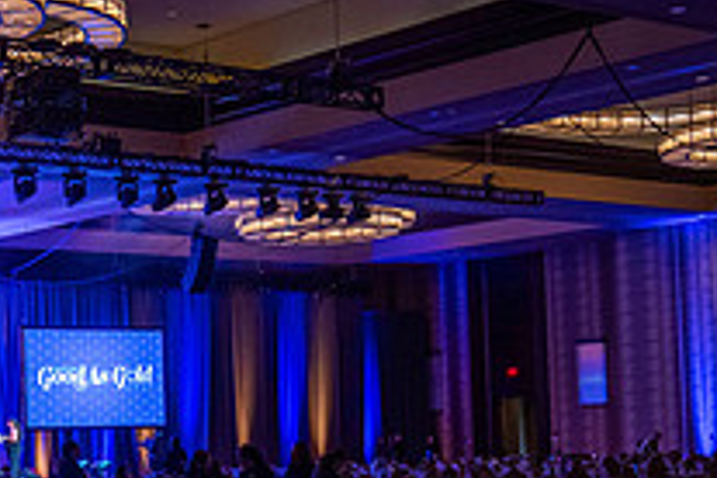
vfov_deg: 16.2
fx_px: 1673
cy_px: 358
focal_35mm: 84
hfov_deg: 23.2
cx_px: 0
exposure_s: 1/160
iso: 2500
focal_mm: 30
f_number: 2.8
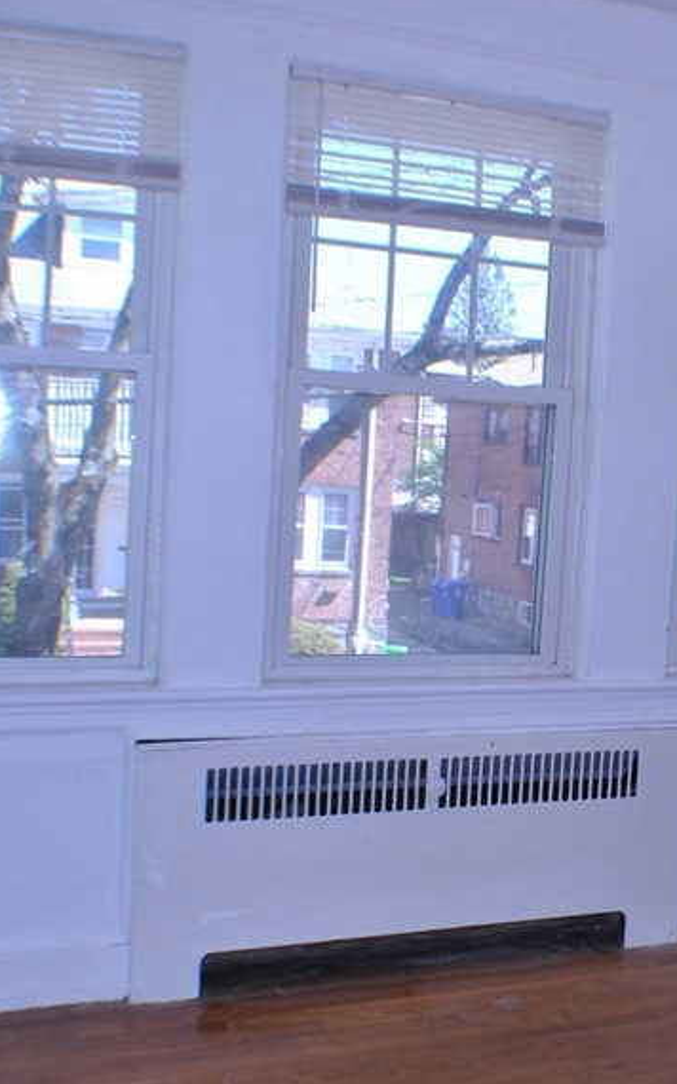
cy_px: 629
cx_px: 603
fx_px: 1949
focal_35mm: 66
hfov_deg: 19.4
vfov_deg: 31.0
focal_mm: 24
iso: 100
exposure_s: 1/100
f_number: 4
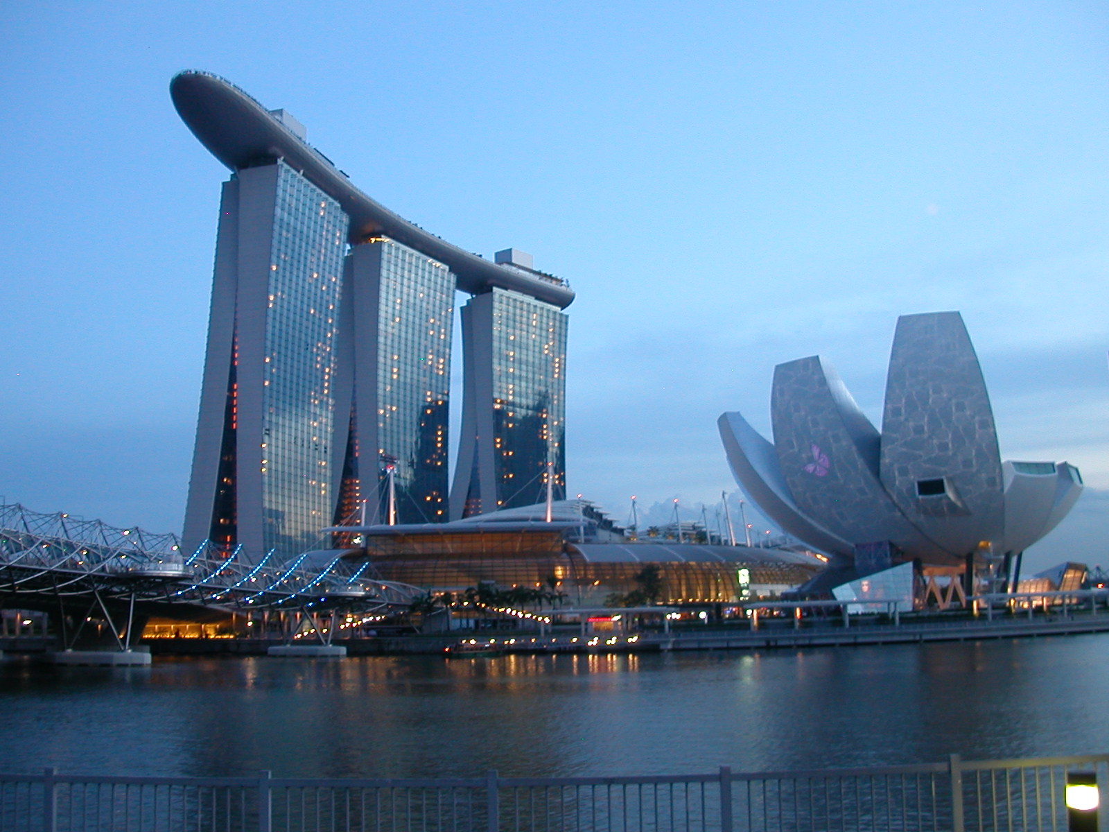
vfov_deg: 38.7
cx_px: 554
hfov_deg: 50.1
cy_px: 416
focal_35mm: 37
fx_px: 1185
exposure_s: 1/5.5
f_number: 2.7
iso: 100
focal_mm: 5.6
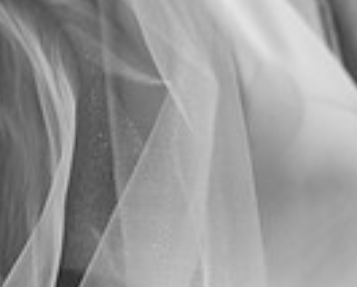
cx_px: 585
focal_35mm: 347
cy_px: -203
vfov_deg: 4.4
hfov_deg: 5.5
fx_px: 3674
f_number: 2.5
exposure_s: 1/8000
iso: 160
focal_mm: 85
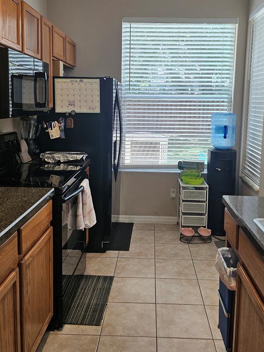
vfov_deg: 56.4
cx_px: 144
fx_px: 325
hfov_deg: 44.1
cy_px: 143
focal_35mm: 32
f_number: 1.7
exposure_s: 1/51
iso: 64
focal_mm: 6.3
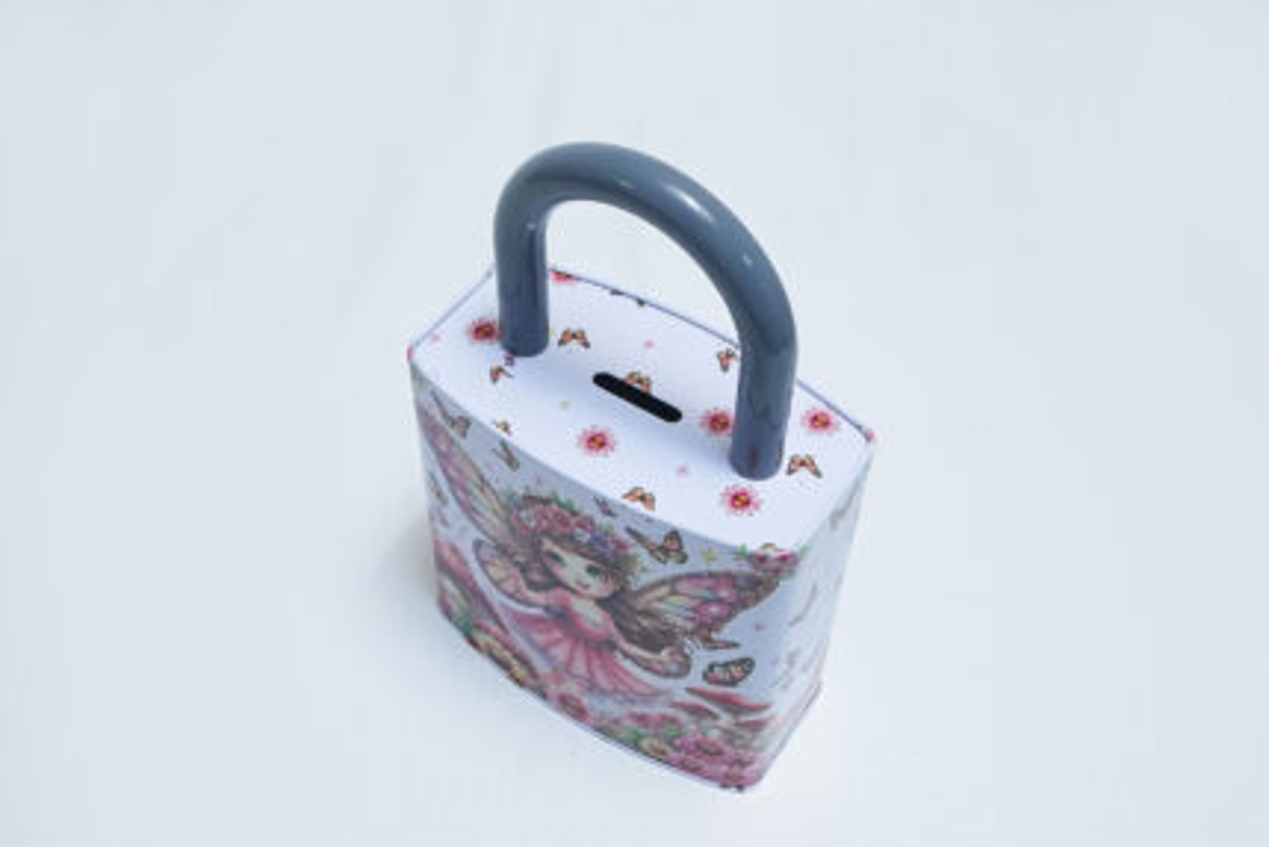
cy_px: 424
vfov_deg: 31.9
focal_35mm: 42
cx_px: 634
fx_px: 1481
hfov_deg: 46.4
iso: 2500
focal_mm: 28
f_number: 10
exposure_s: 1/160
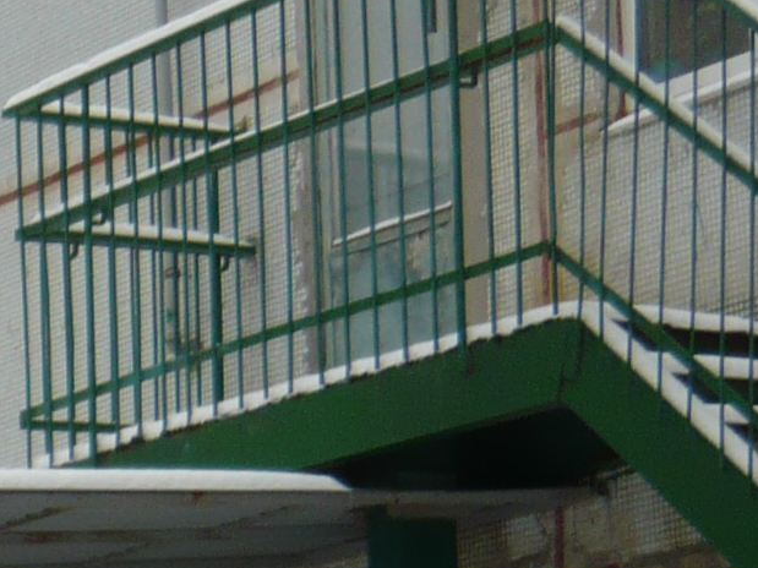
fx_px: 3809
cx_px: -883
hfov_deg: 10.3
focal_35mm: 174
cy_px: 861
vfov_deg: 8.3
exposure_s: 1/200
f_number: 2.8
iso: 100
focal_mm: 5.5
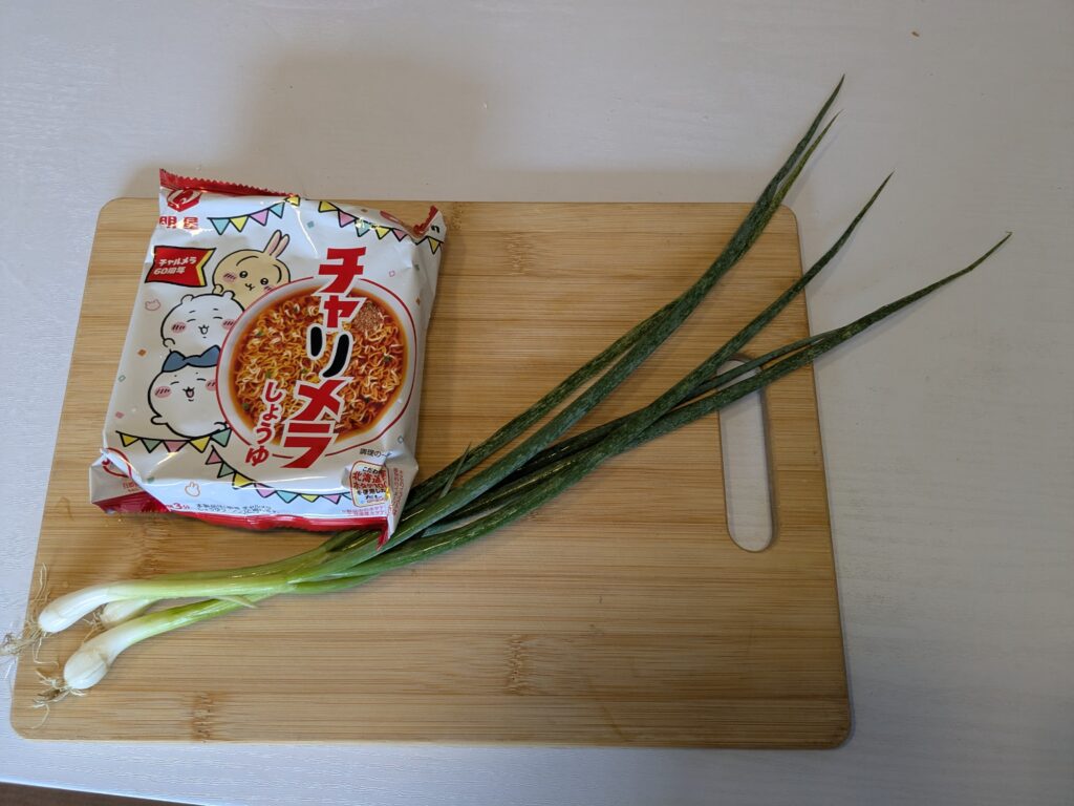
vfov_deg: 51.4
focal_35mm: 27
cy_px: 403
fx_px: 838
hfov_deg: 65.3
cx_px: 537
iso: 100
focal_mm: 4.38
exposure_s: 1/120
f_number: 1.73
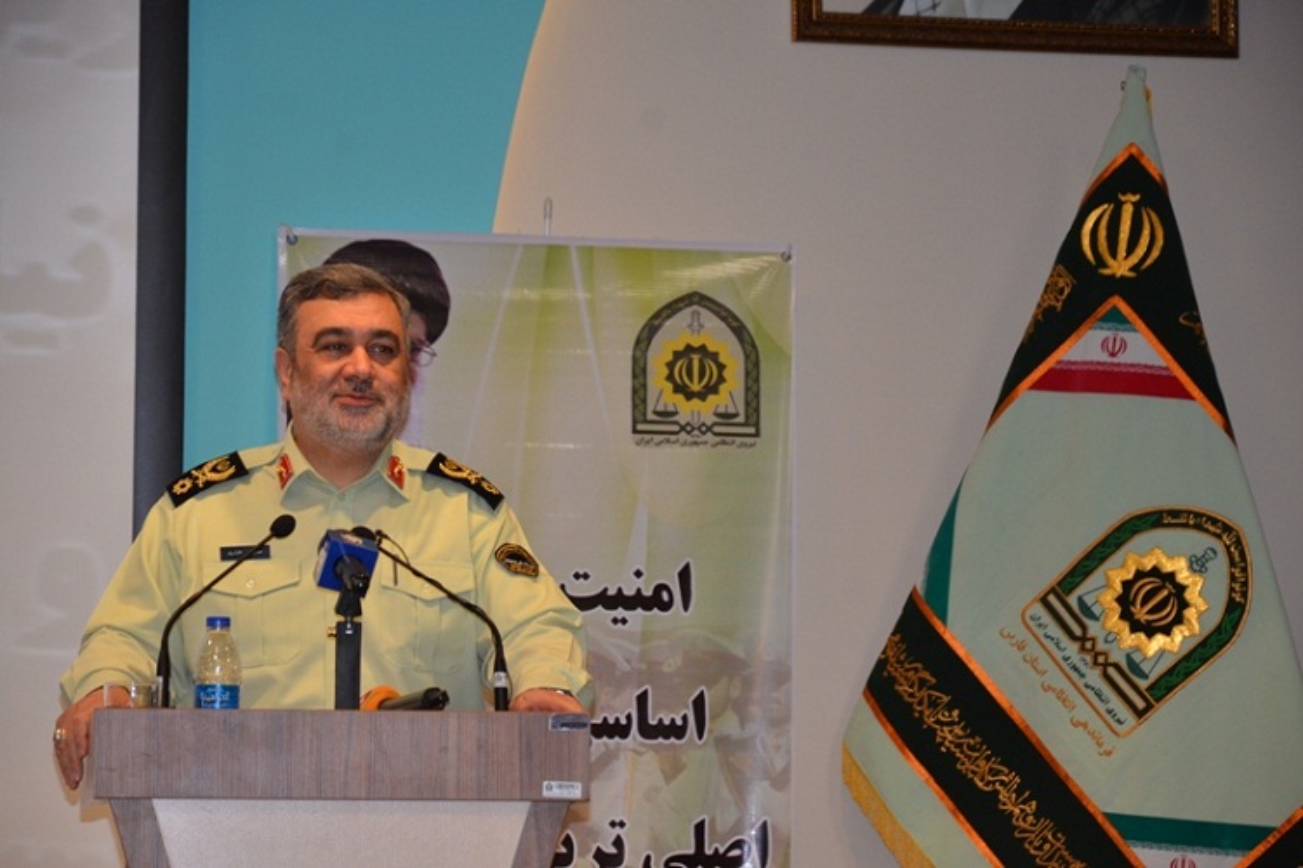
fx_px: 5700
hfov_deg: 13.0
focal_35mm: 158
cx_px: 652
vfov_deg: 8.7
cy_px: 434
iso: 800
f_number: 5.6
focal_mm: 105
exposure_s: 1/60
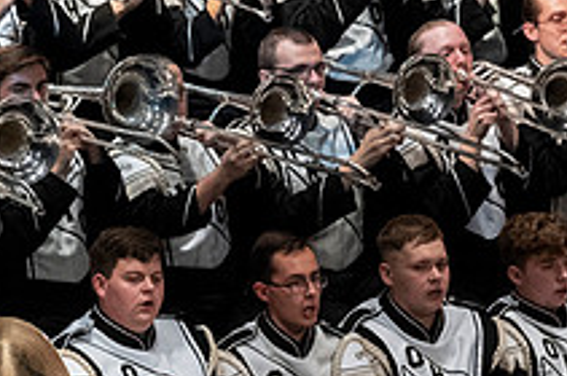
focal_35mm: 638
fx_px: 10033
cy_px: 196
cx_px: -207
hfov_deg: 3.2
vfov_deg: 2.1
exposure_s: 1/500
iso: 3200
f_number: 4
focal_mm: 155
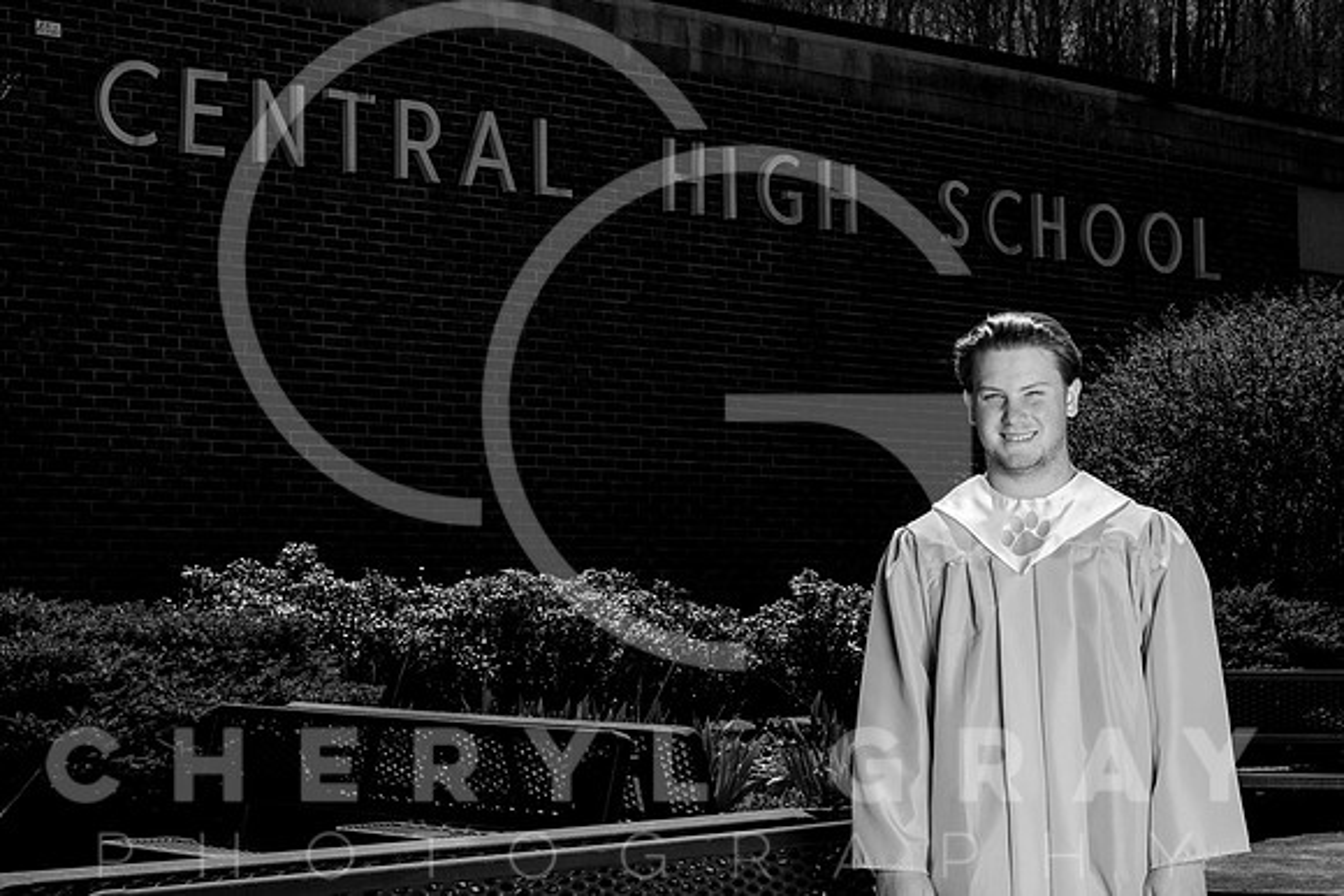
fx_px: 2801
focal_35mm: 75
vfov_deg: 18.2
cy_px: 448
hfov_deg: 27.0
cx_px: 672
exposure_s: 1/200
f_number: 14
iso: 125
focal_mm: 50
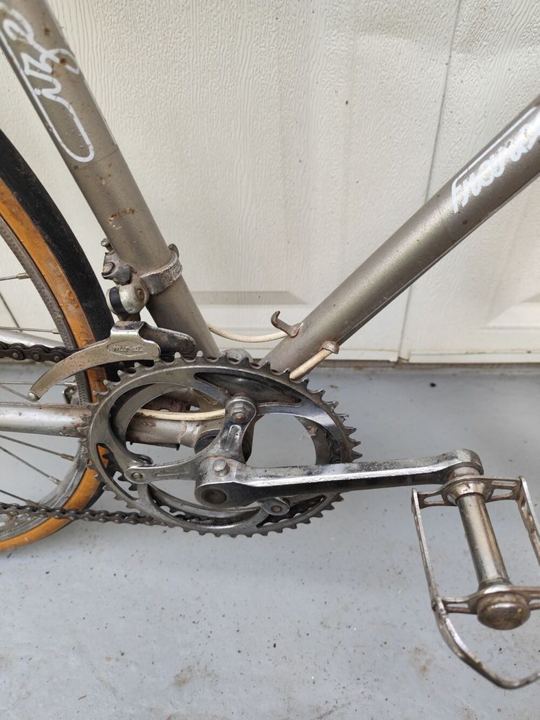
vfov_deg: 73.9
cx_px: 270
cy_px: 360
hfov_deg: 58.9
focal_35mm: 23
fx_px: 478
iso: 100
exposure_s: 1/100
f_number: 1.65
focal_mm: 6.14
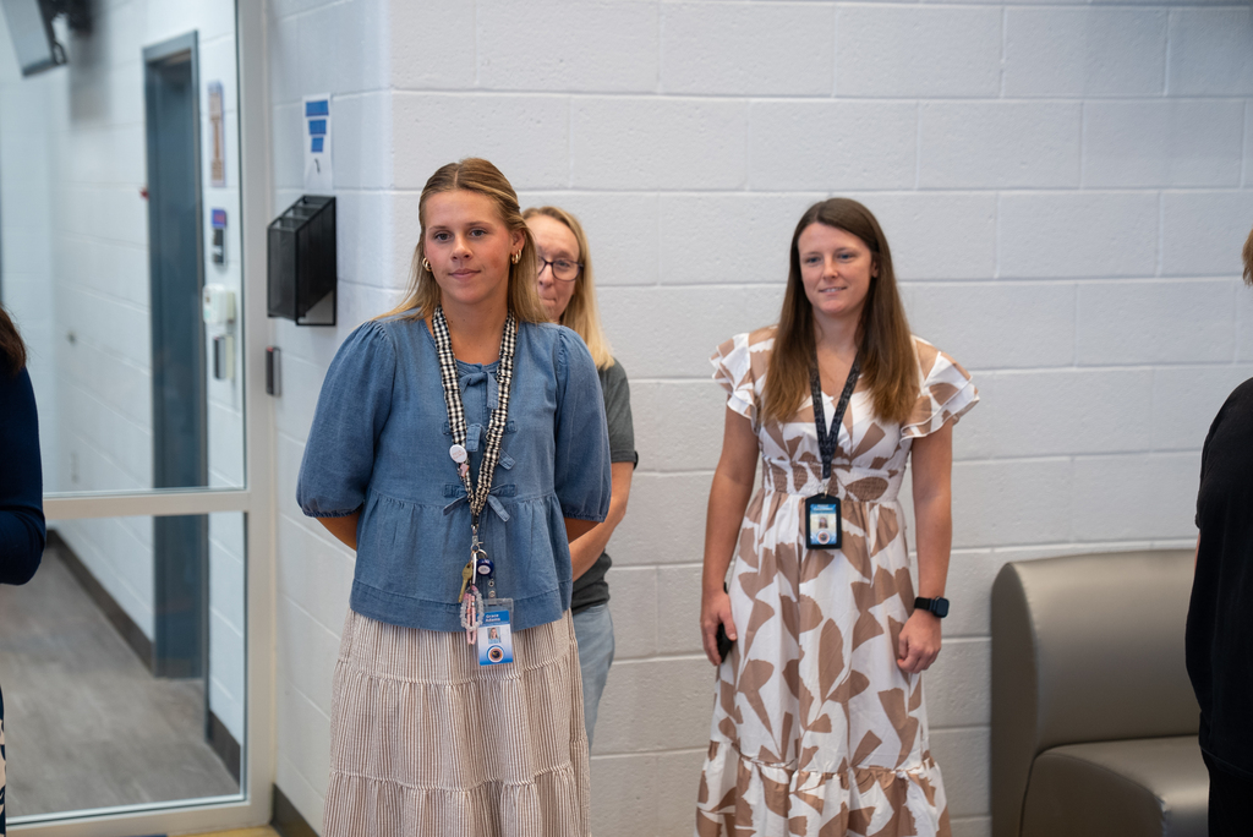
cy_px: 418
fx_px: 2403
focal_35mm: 69
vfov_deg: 19.8
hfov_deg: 29.2
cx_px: 626
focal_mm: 69
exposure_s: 1/160
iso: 500
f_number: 2.8
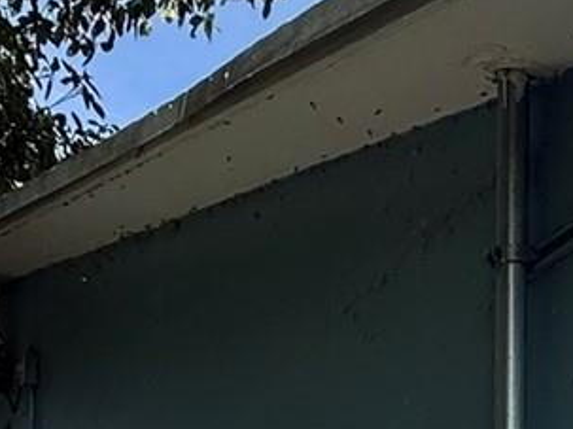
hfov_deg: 25.9
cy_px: 873
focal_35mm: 74
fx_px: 1224
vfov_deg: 15.6
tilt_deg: +0.1
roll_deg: +0.8
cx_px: 446
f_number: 2.2
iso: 50
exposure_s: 1/955
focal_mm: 2.22
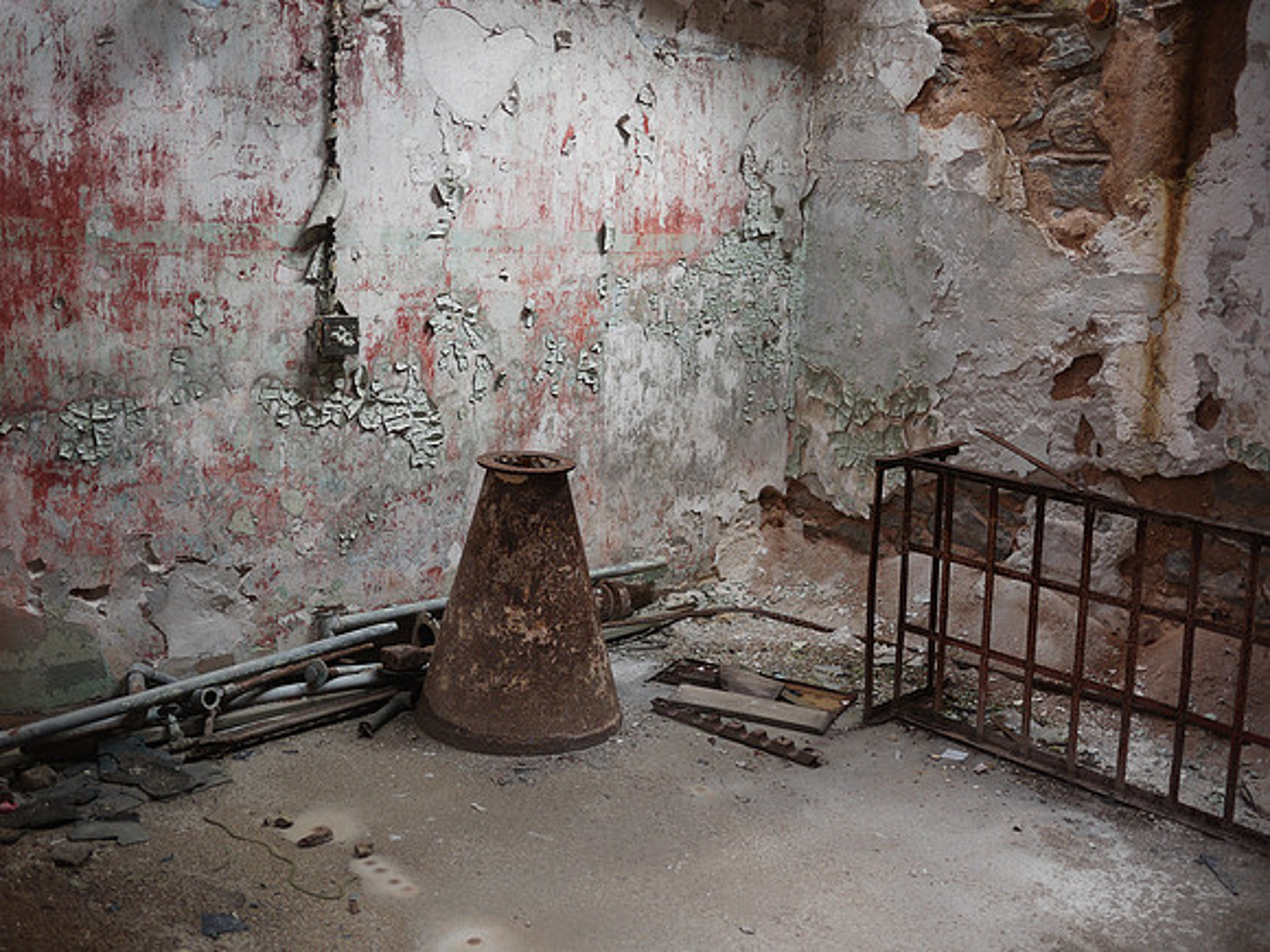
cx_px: 635
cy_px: 476
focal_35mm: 40
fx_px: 1468
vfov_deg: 36.0
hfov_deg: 46.8
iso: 125
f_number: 1.7
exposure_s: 1/60
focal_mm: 20
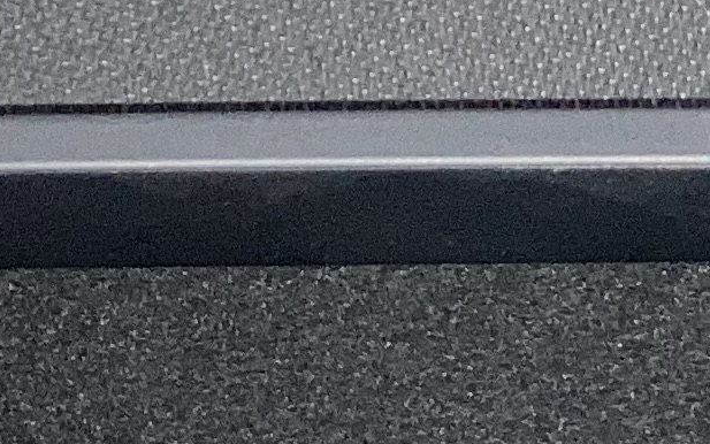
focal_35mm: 194
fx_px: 3755
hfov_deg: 10.6
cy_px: -173
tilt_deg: -57.6
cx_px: 822
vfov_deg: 6.7
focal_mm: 3.99
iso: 200
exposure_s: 1/4
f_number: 1.8
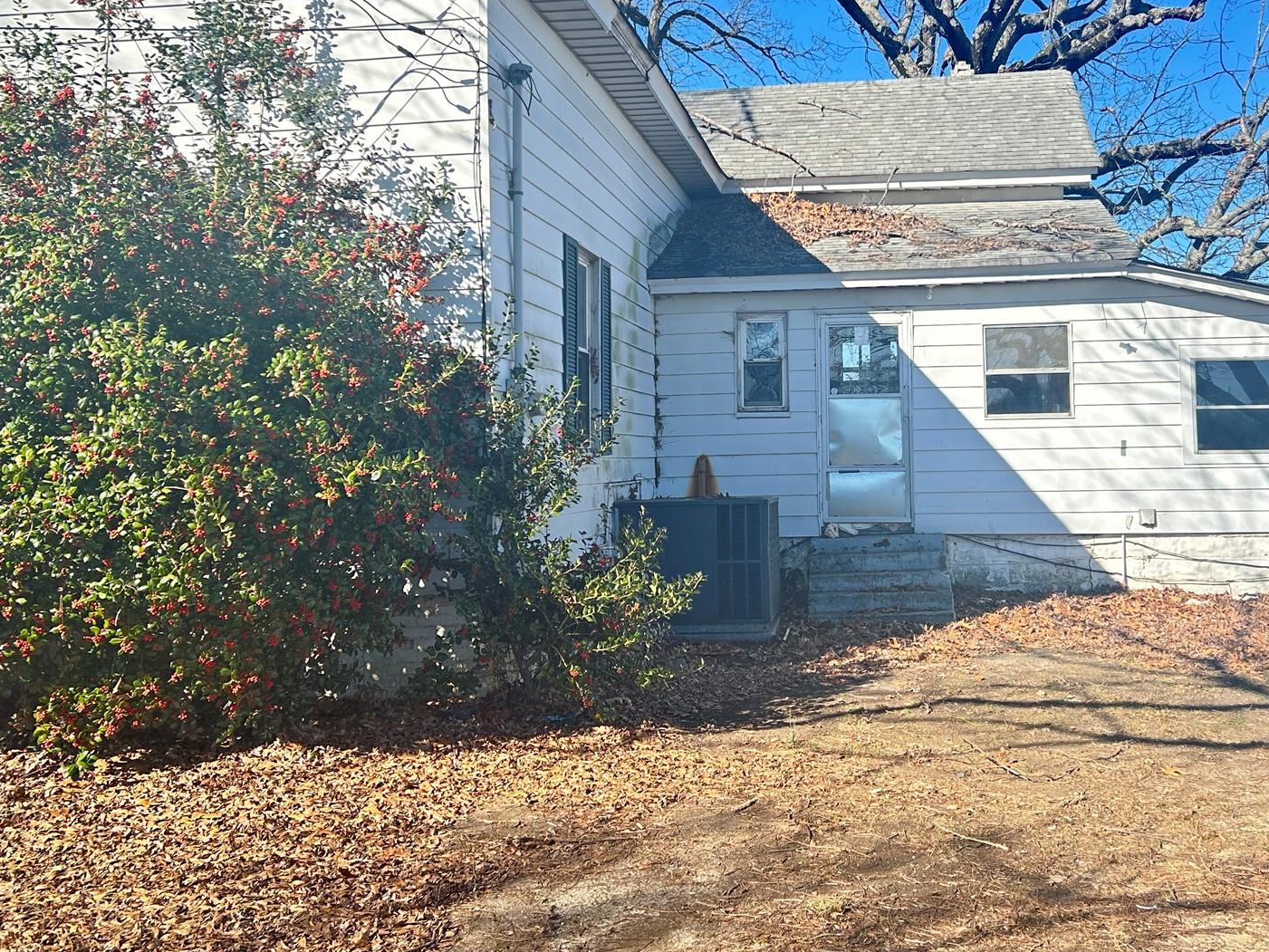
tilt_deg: +2.5
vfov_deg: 37.5
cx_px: 759
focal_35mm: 38
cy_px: 369
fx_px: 1393
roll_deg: +2.0
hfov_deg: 48.7
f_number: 1.5
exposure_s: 1/991
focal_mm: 5.7
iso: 50
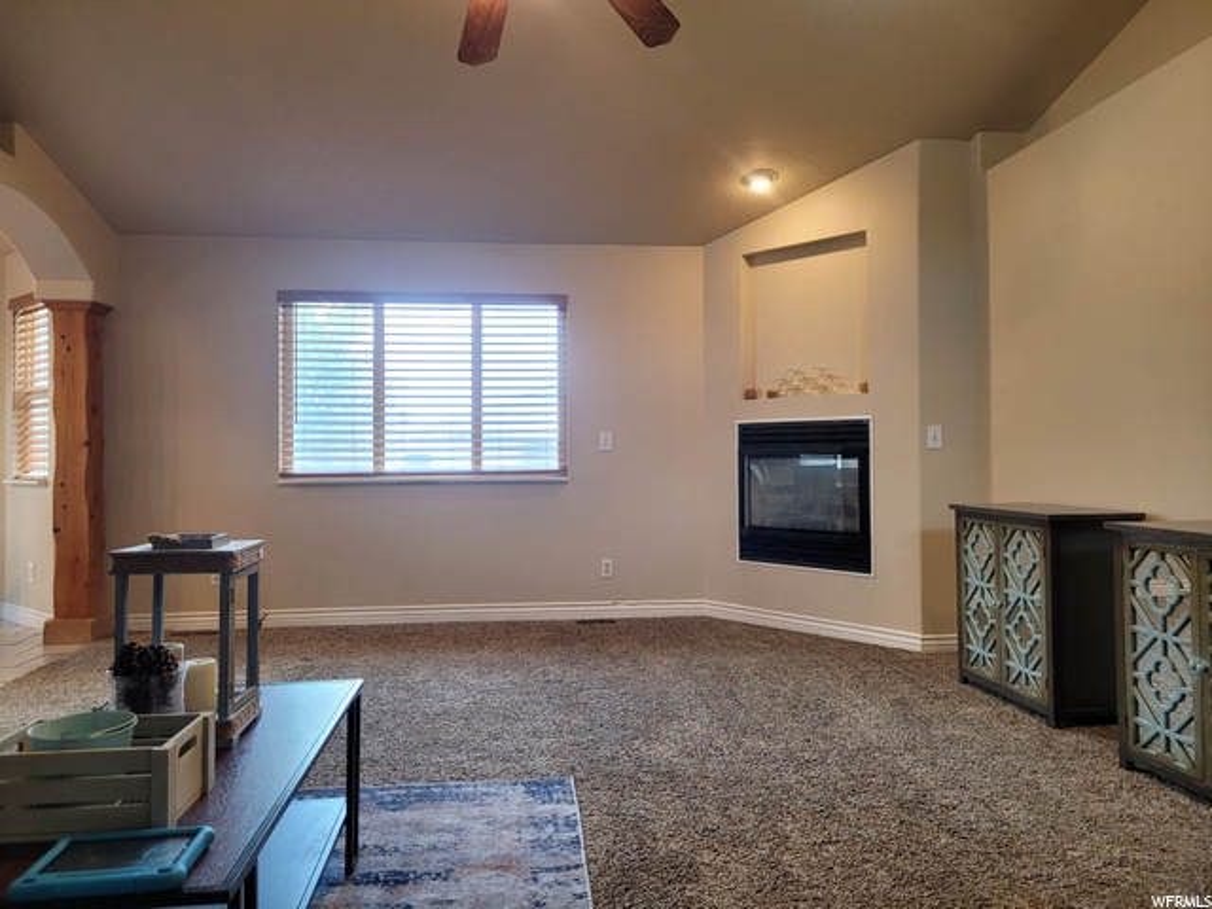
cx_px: 606
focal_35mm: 26
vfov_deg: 53.1
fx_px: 910
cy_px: 454
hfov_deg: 67.3
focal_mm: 5.4
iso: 160
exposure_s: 1/120
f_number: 1.8
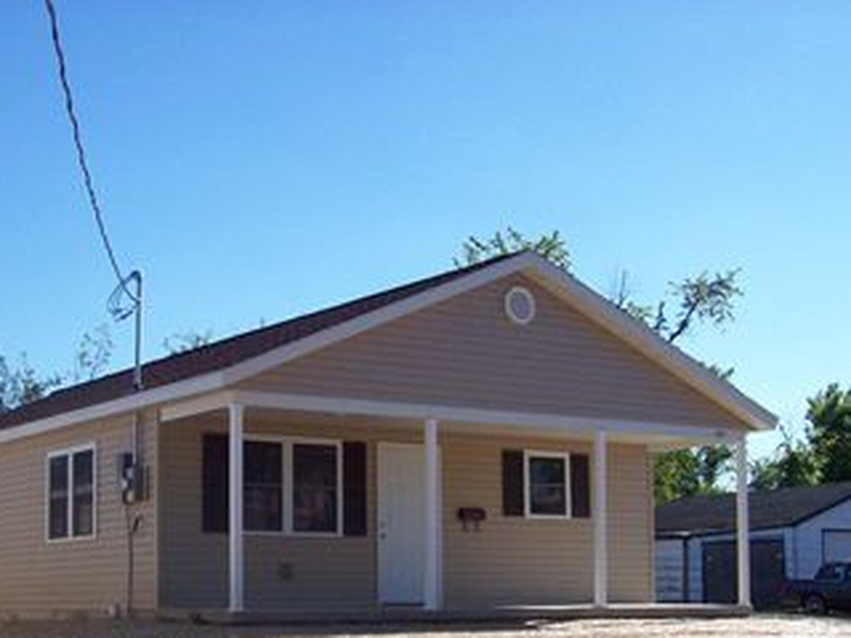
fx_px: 1549
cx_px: 282
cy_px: 444
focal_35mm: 63
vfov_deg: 23.1
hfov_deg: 30.5
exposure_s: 1/570
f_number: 5.4
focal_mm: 7.6
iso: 80
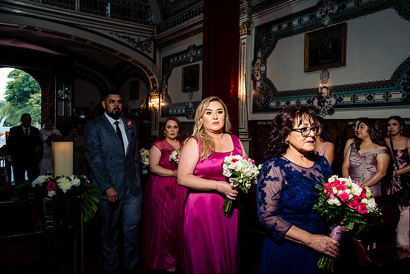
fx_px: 365
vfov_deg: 41.1
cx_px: 205
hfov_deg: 58.7
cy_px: 137
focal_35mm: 32
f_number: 6.3
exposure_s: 1/160
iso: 1600
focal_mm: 32
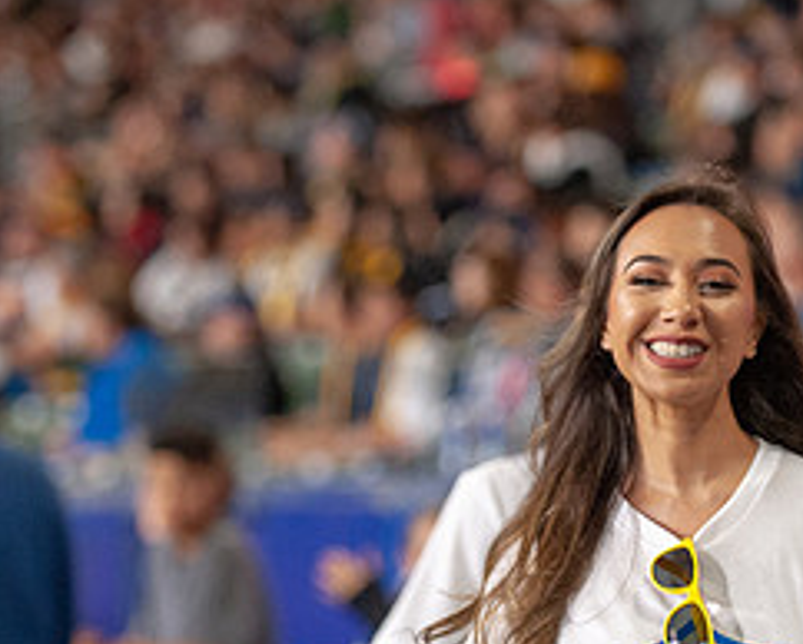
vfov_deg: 5.5
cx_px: 534
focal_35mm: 281
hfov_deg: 6.9
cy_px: 554
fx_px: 6684
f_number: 2.8
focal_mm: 125
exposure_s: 1/800
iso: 3200
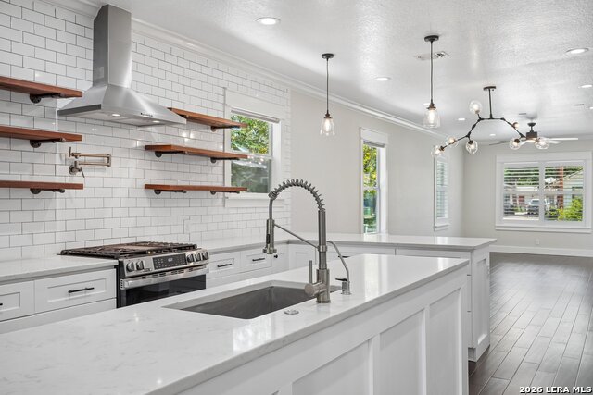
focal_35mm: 30
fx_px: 502
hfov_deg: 61.1
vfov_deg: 43.0
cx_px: 296
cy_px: 198
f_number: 8
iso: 400
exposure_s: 1/30
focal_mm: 30.5
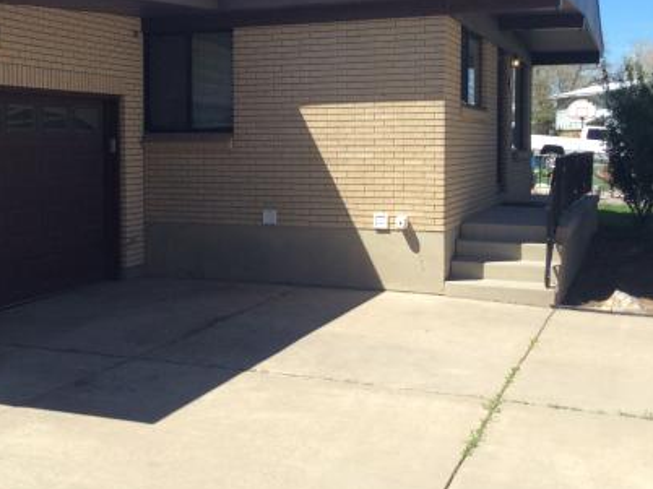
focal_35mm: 51
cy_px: 174
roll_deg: +0.3
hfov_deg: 37.4
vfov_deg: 28.4
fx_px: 961
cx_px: 270
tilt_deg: -3.6
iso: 32
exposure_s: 1/1040
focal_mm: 3.3
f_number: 2.4
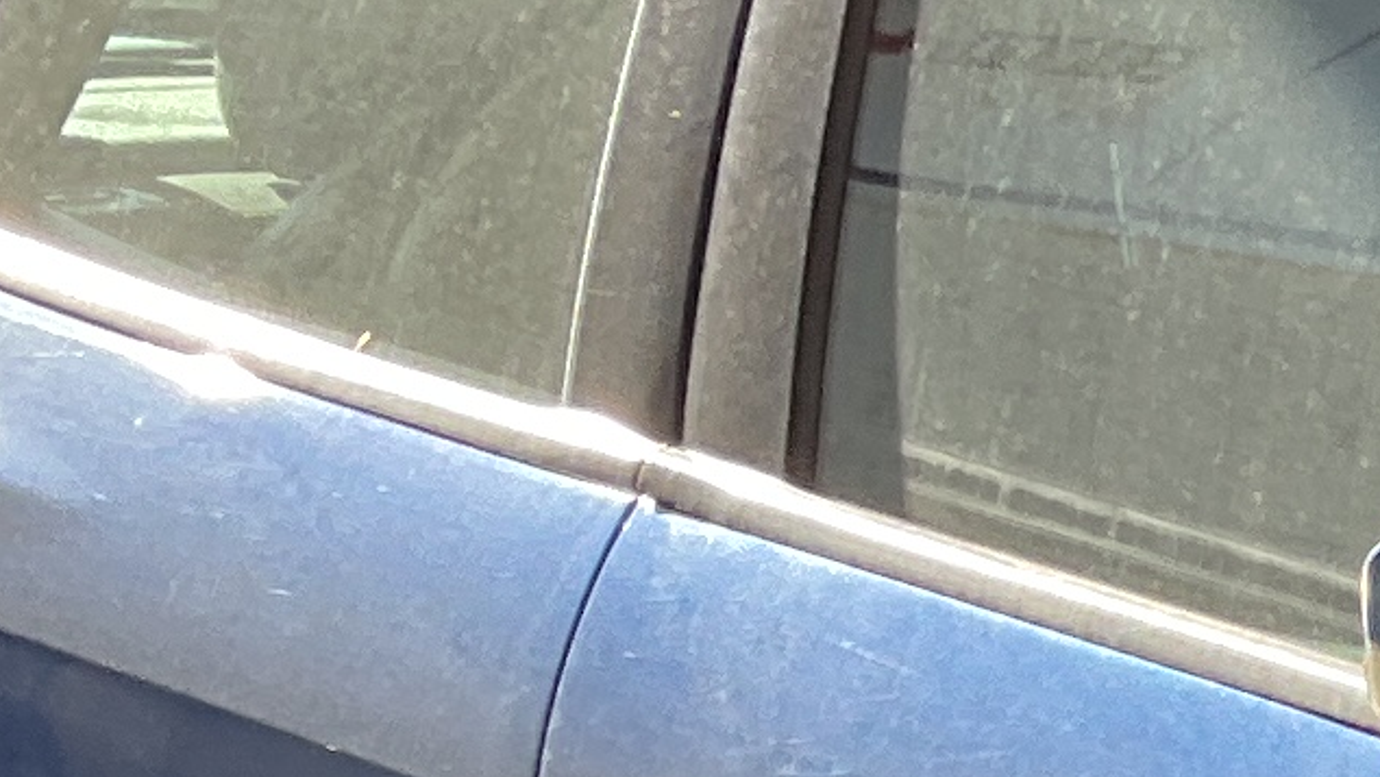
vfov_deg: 5.8
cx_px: 3322
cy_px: 1850
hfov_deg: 9.5
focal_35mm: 201
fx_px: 7357
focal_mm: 3
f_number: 1.8
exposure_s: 1/122
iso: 20
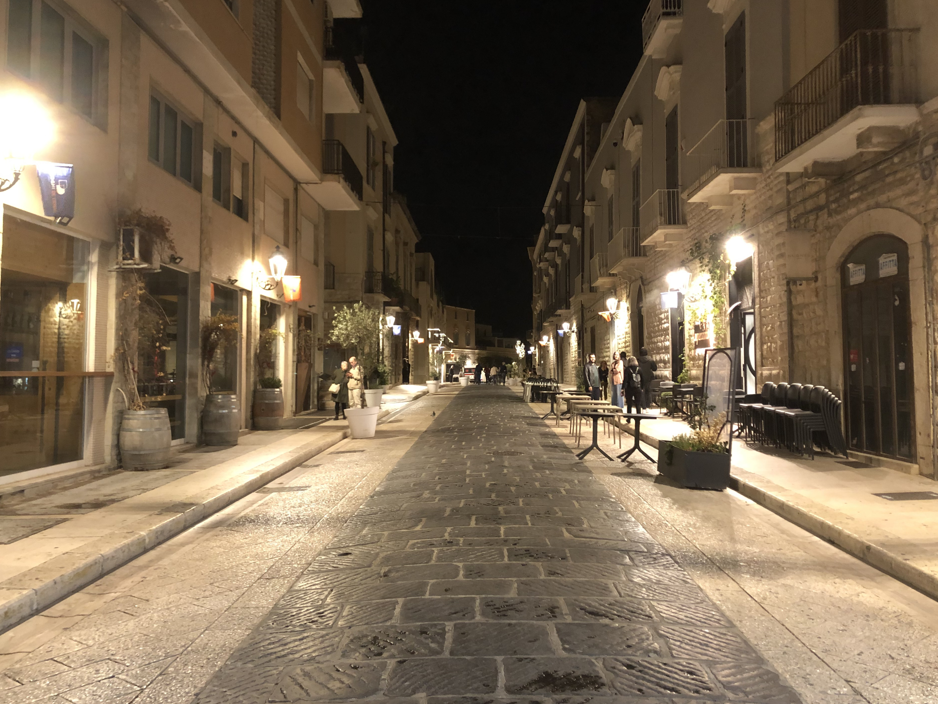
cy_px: 330
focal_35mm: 30
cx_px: 475
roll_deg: +0.7
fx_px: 813
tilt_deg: +2.5
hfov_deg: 60.0
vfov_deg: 46.8
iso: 80
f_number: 1.8
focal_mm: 4
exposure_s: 1/5
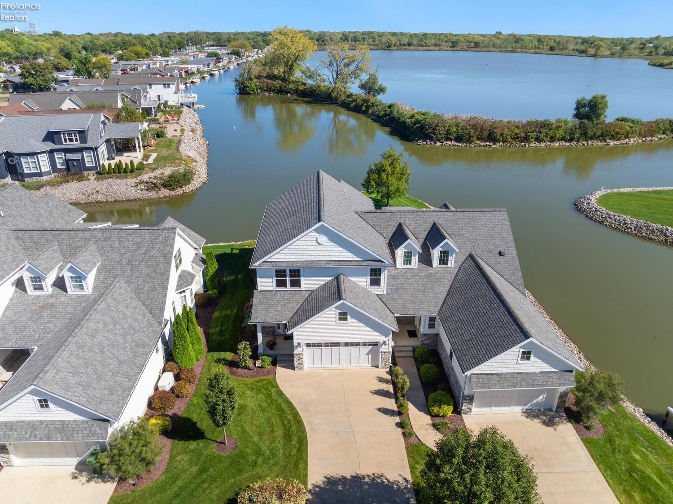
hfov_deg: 71.6
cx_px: 336
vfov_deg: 56.8
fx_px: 466
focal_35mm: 24
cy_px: 252
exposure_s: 1/120
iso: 120
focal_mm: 12.29
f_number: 2.8
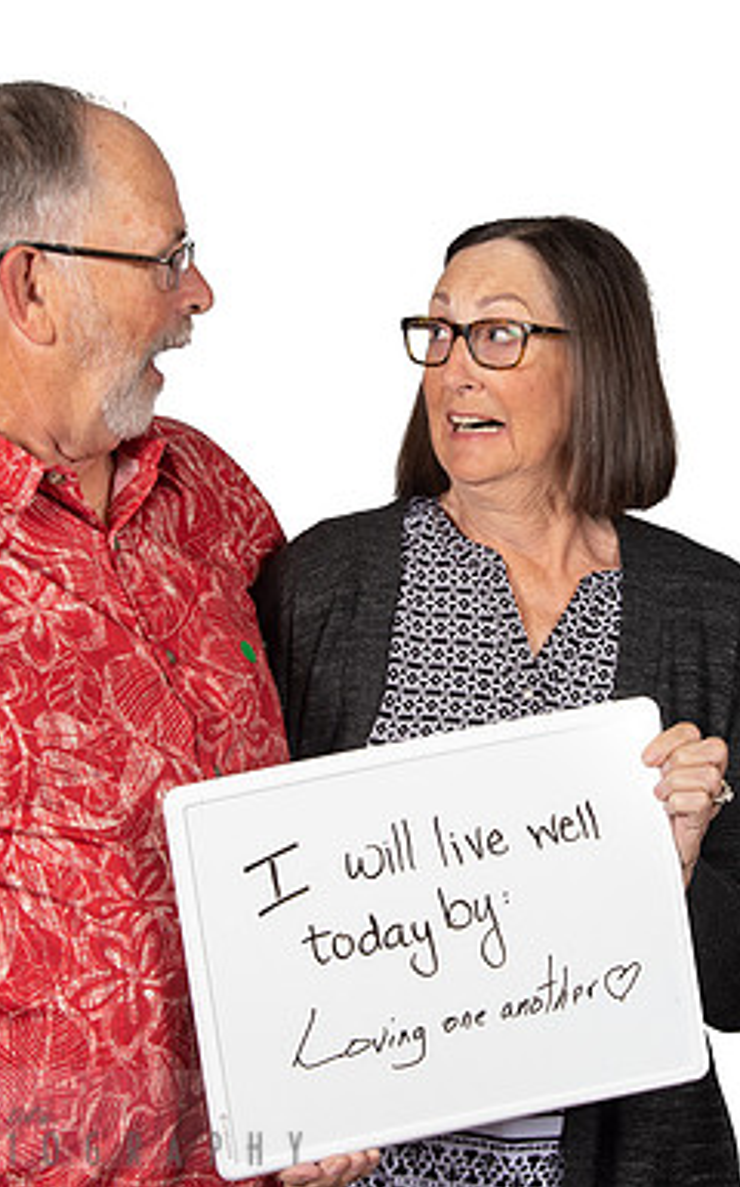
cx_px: 493
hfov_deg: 13.9
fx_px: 3039
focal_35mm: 94
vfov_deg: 22.1
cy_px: 461
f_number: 8
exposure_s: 1/80
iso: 800
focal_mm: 50
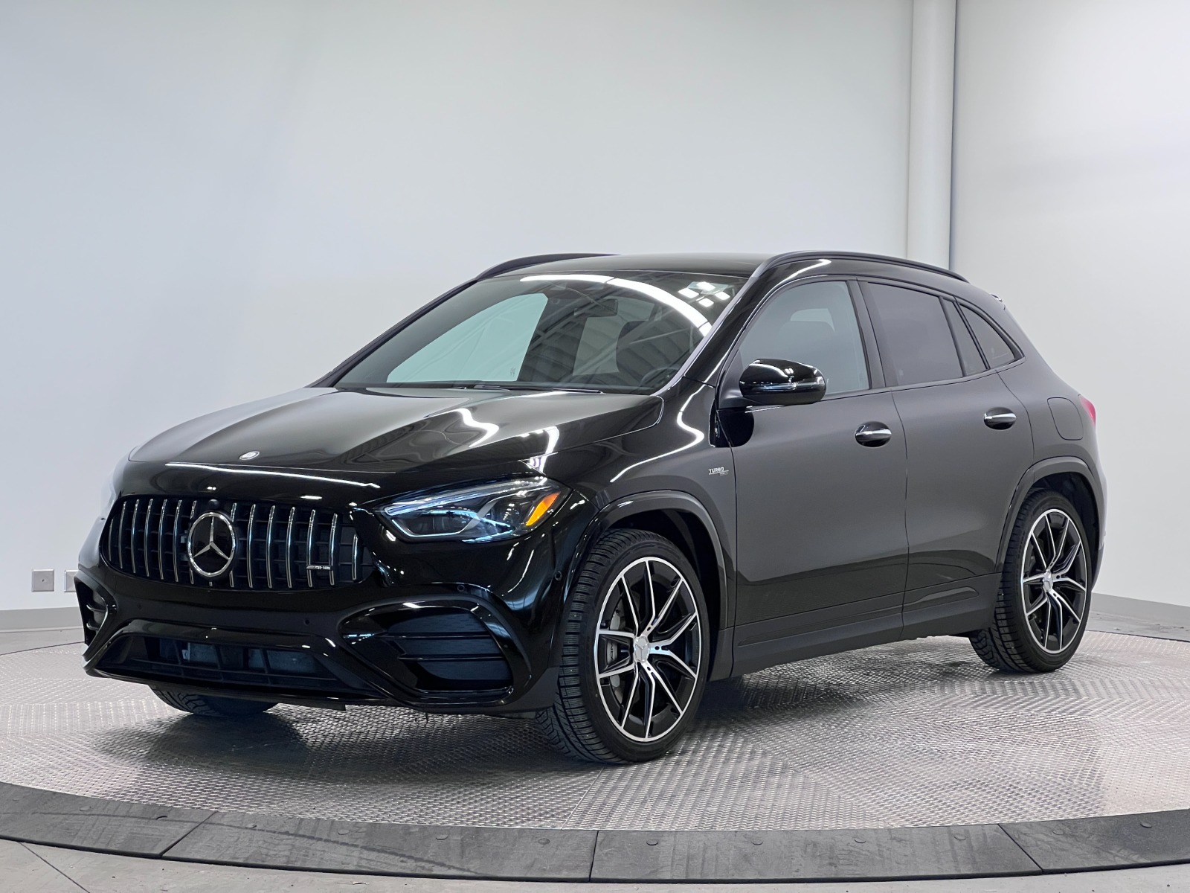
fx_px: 2647
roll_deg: +0.3
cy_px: 446
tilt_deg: -1.1
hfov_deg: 25.3
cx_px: 595
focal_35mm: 77
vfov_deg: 19.1
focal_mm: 9
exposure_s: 1/120
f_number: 2.8
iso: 160
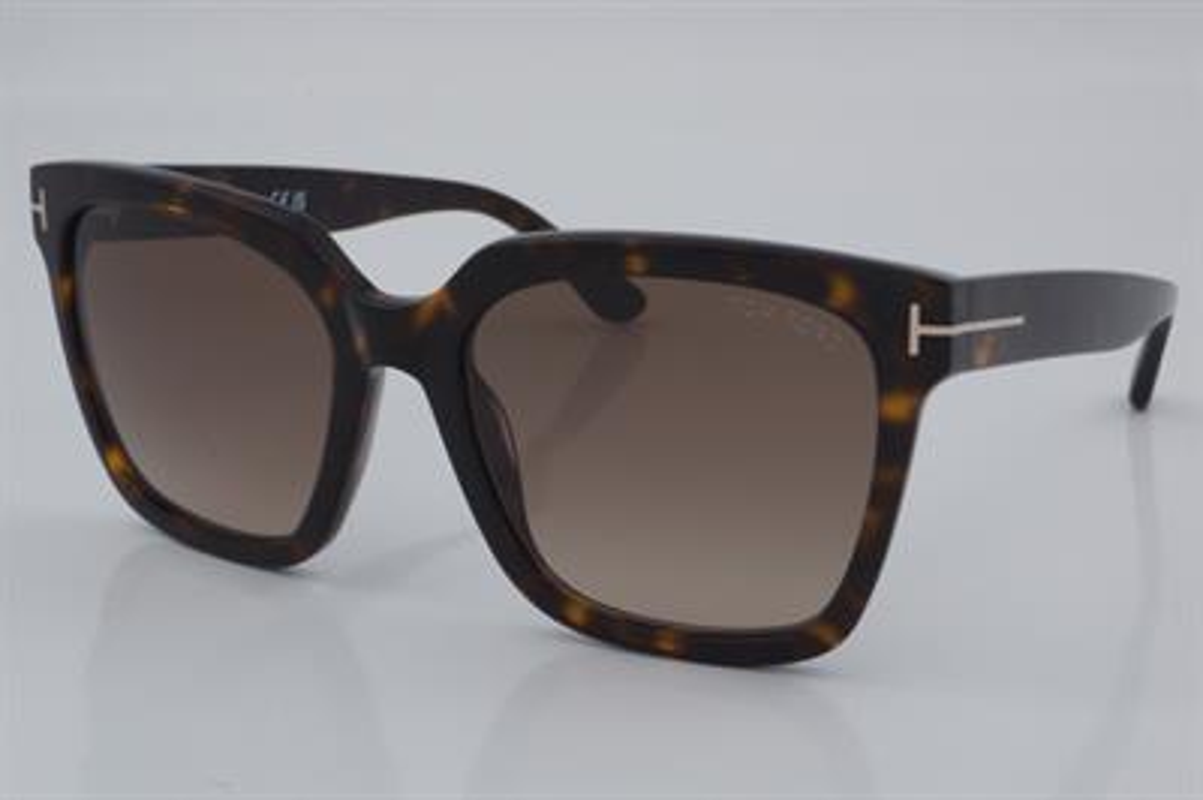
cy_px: 400
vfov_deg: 18.2
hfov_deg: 27.0
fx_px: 2504
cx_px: 602
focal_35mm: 75
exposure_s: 1/4
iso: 100
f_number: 32
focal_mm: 50
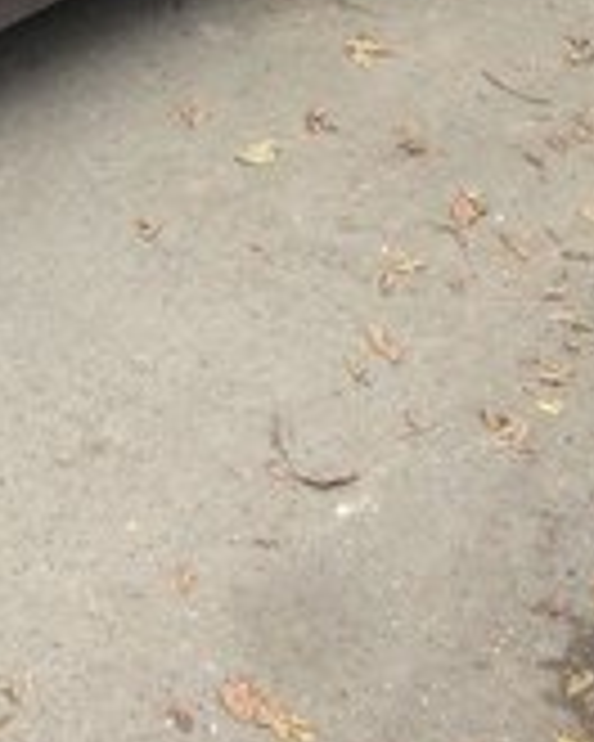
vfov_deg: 18.3
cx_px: 99
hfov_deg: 15.7
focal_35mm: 97
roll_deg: +0.1
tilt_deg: -19.1
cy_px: -252
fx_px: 2132
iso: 80
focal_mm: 4.12
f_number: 2.4
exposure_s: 1/120
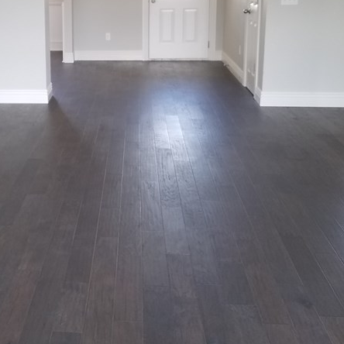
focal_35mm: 53
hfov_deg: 31.5
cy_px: 64
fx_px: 596
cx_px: 80
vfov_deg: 31.3
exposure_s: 1/60
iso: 50
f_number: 1.7
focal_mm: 4.2
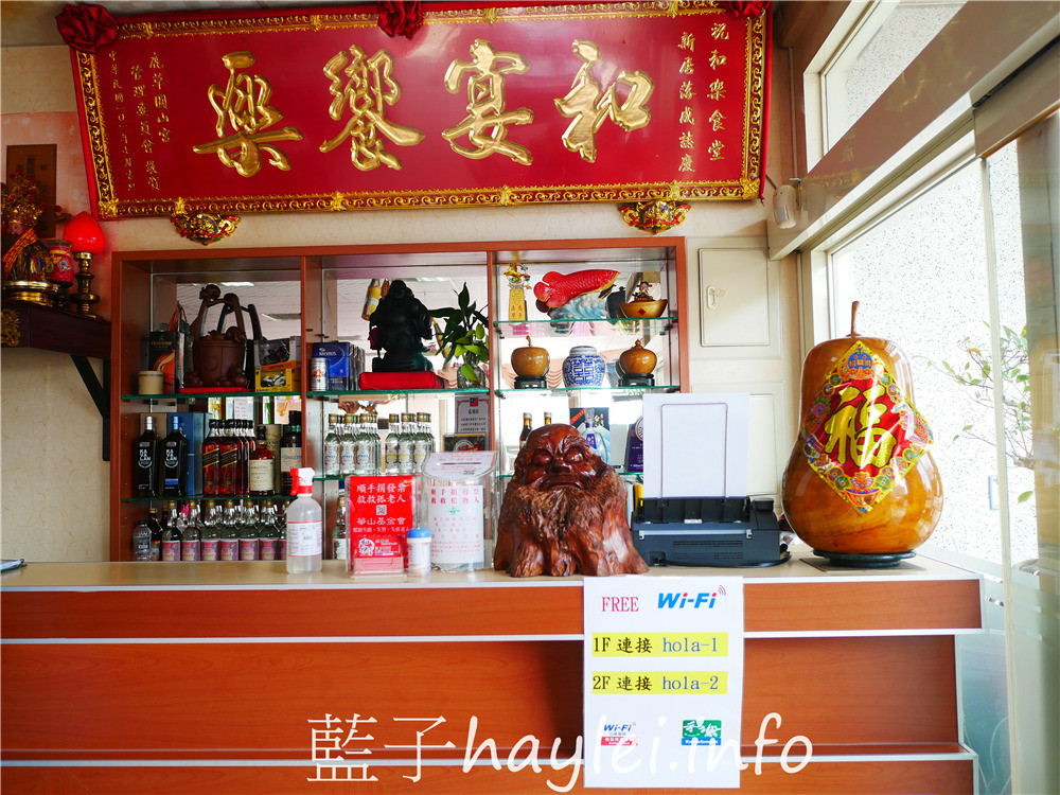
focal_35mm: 30
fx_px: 919
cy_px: 398
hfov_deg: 60.0
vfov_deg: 46.8
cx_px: 530
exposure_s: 1/200
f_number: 2.5
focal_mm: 15
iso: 200
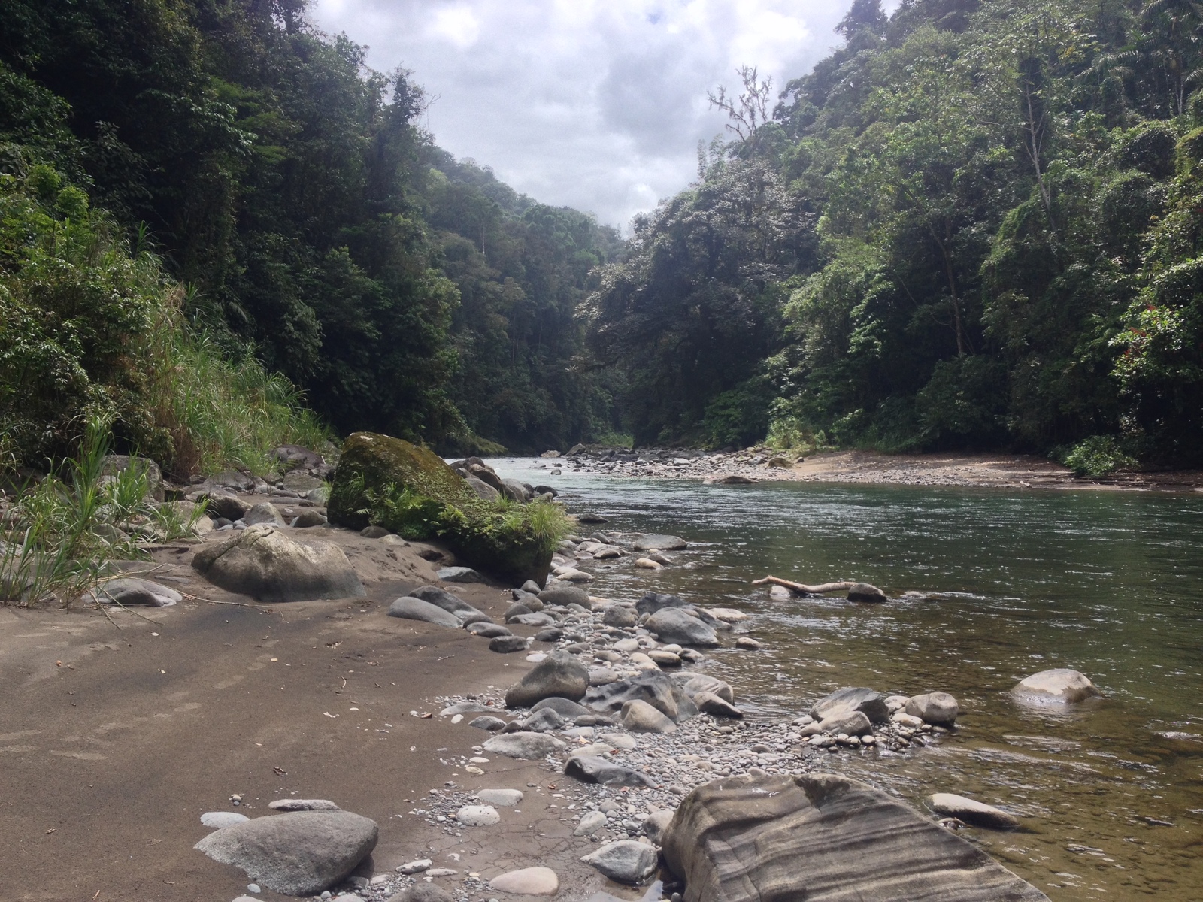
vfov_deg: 40.7
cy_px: 451
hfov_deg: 52.6
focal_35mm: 35
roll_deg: +0.6
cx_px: 602
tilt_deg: -3.6
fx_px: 1216
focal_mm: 4.28
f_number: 2.4
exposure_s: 1/1004
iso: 50
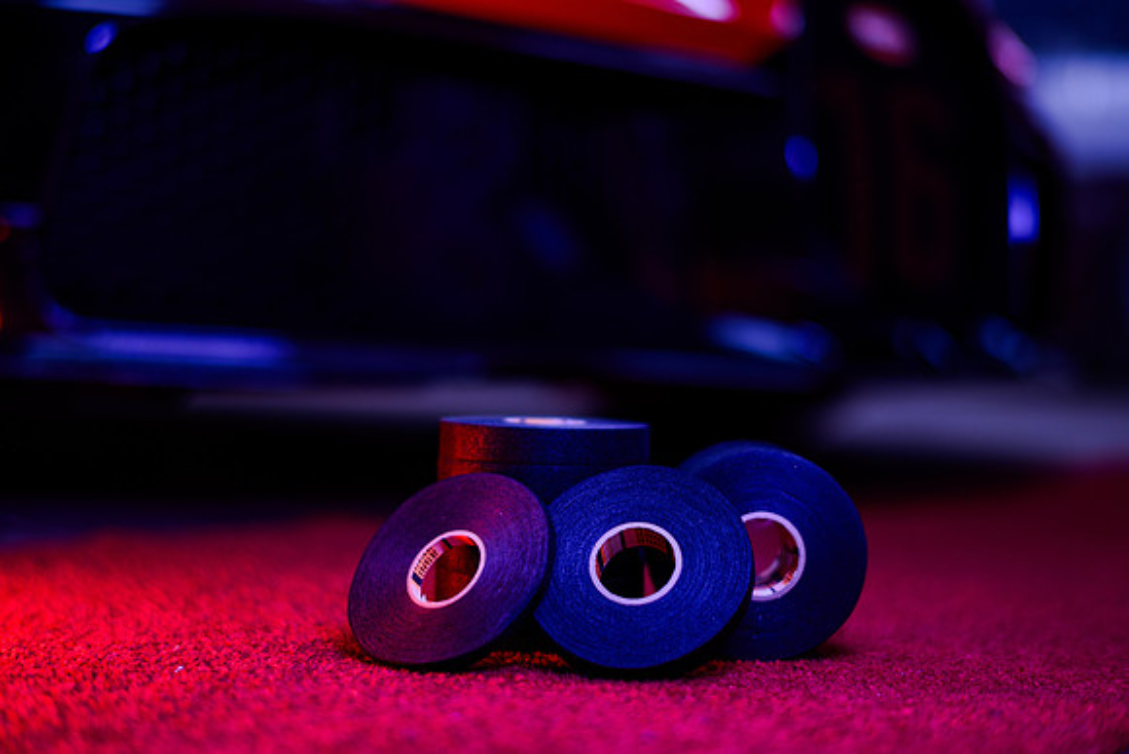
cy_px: 377
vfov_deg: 23.4
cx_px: 564
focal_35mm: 58
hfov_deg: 34.5
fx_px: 1819
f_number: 1.4
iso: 400
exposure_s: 1/60
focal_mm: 58
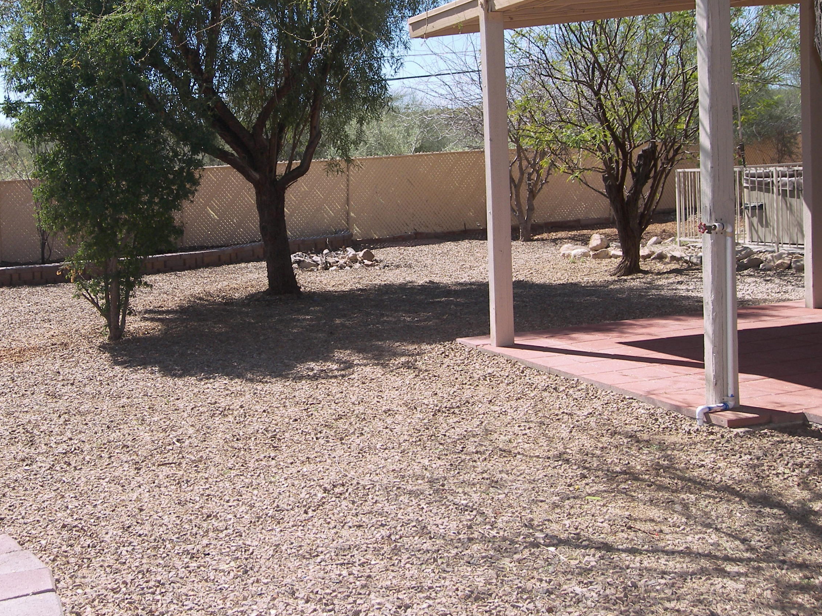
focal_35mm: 44
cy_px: 213
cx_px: 295
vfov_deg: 32.6
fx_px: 1045
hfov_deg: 42.5
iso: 50
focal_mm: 6.9
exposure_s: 1/640
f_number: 3.2
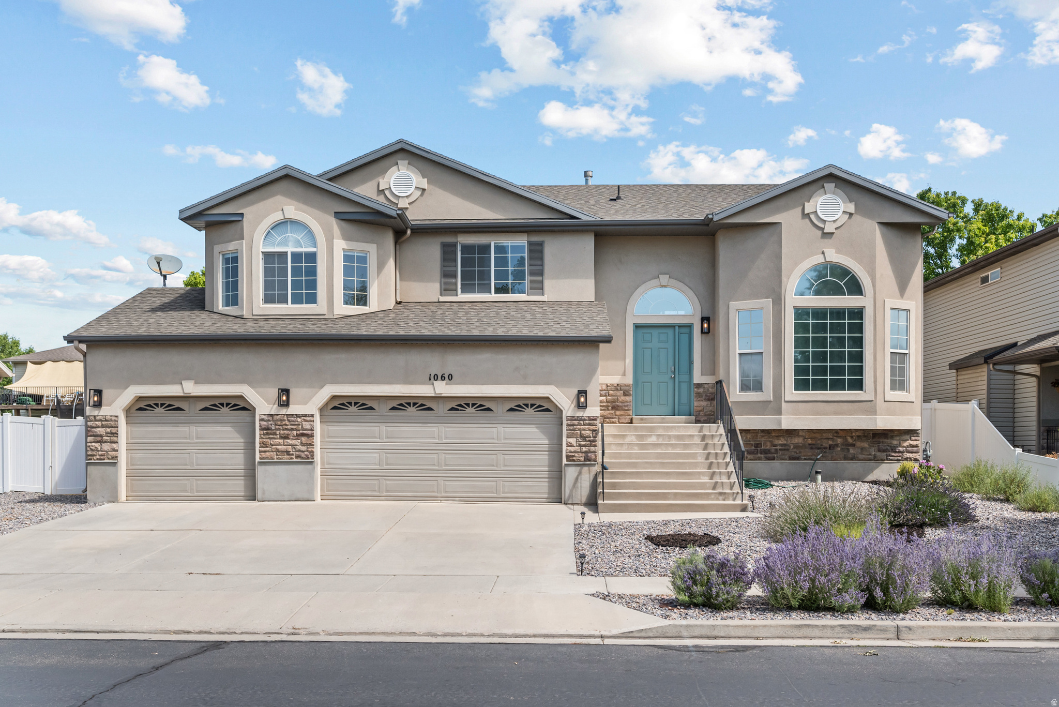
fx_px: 883
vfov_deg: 43.6
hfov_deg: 61.9
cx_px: 530
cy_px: 354
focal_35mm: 30
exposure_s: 1/800
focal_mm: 30
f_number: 8
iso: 800
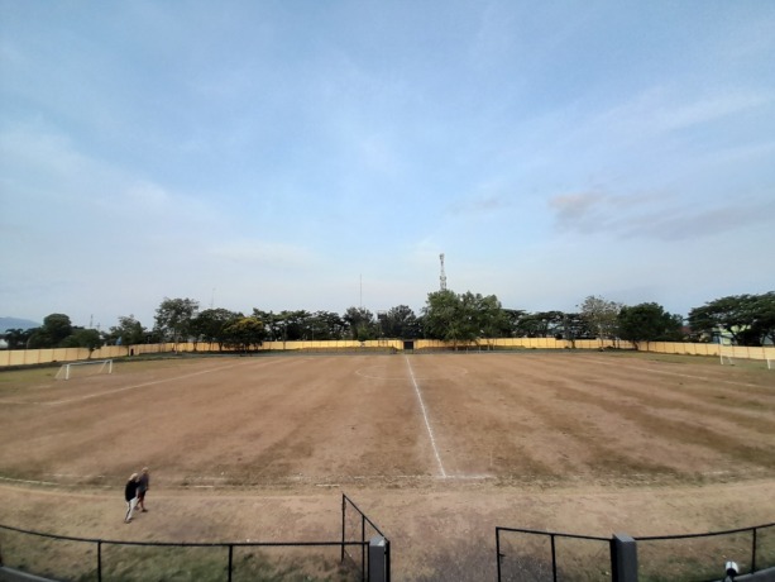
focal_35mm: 13
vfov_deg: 89.9
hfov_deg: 106.2
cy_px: 291
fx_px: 291
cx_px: 388
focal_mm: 1.13
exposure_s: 1/152
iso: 40
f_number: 2.2
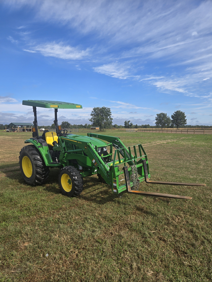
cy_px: 141
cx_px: 106
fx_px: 188
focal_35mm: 23
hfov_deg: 58.9
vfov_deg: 73.9
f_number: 1.8
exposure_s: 1/1915
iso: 25
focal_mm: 5.4
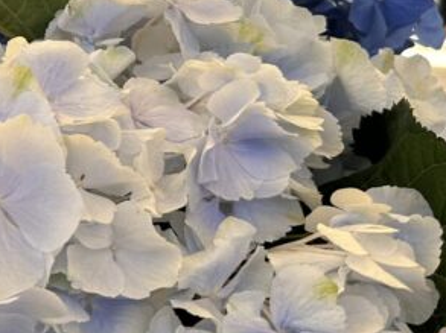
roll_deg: +0.1
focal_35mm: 84
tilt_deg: -5.3
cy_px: -6
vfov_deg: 17.1
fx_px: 1081
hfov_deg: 21.0
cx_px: -151
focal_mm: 6.86
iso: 80
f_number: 1.78
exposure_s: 1/5263
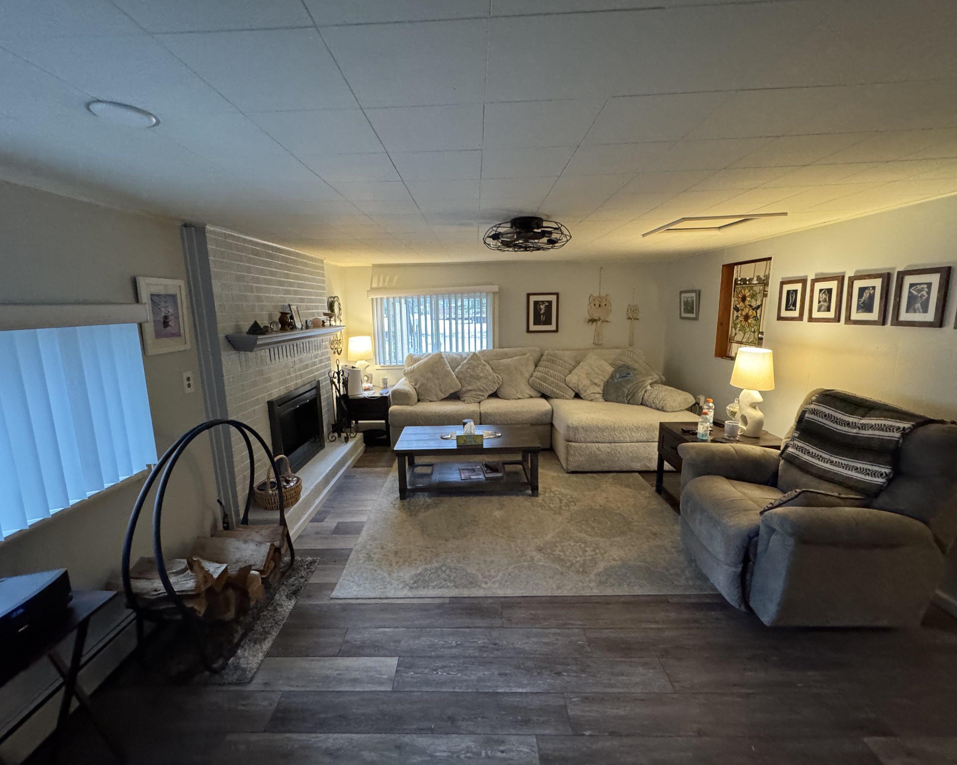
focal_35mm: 15
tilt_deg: -8.9
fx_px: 425
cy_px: 384
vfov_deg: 84.0
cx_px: 461
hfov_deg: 96.8
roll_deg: +0.4
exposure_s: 1/60
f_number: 2.2
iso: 800
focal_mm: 2.22
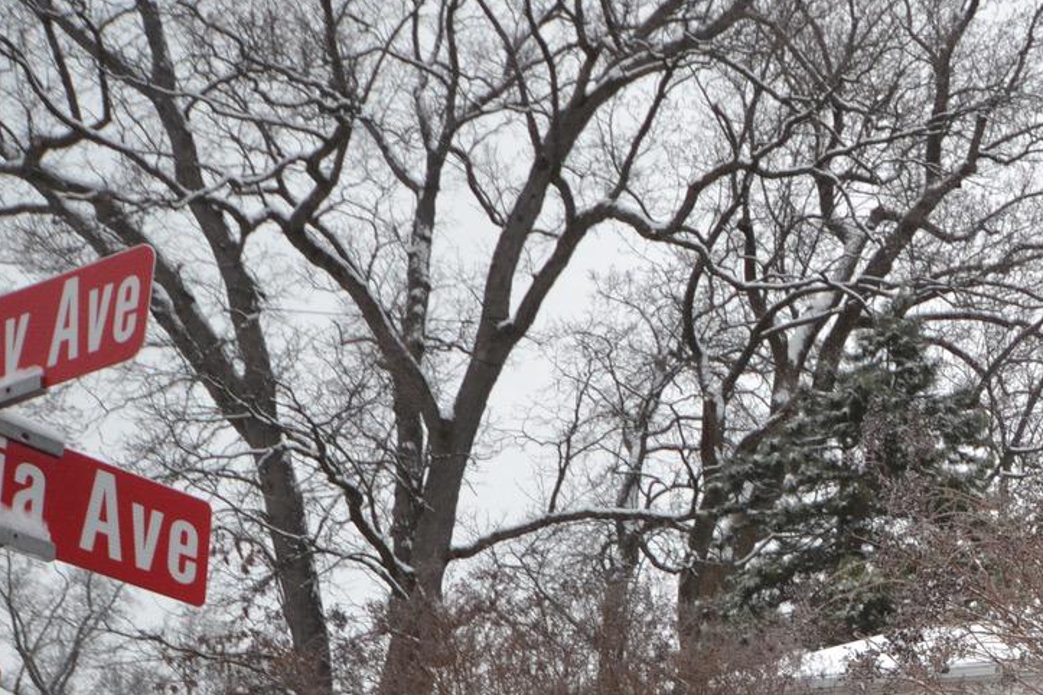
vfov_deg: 15.7
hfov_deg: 22.4
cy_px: 712
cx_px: 1194
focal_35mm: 85
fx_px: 2462
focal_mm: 20
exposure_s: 1/125
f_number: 5.6
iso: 250
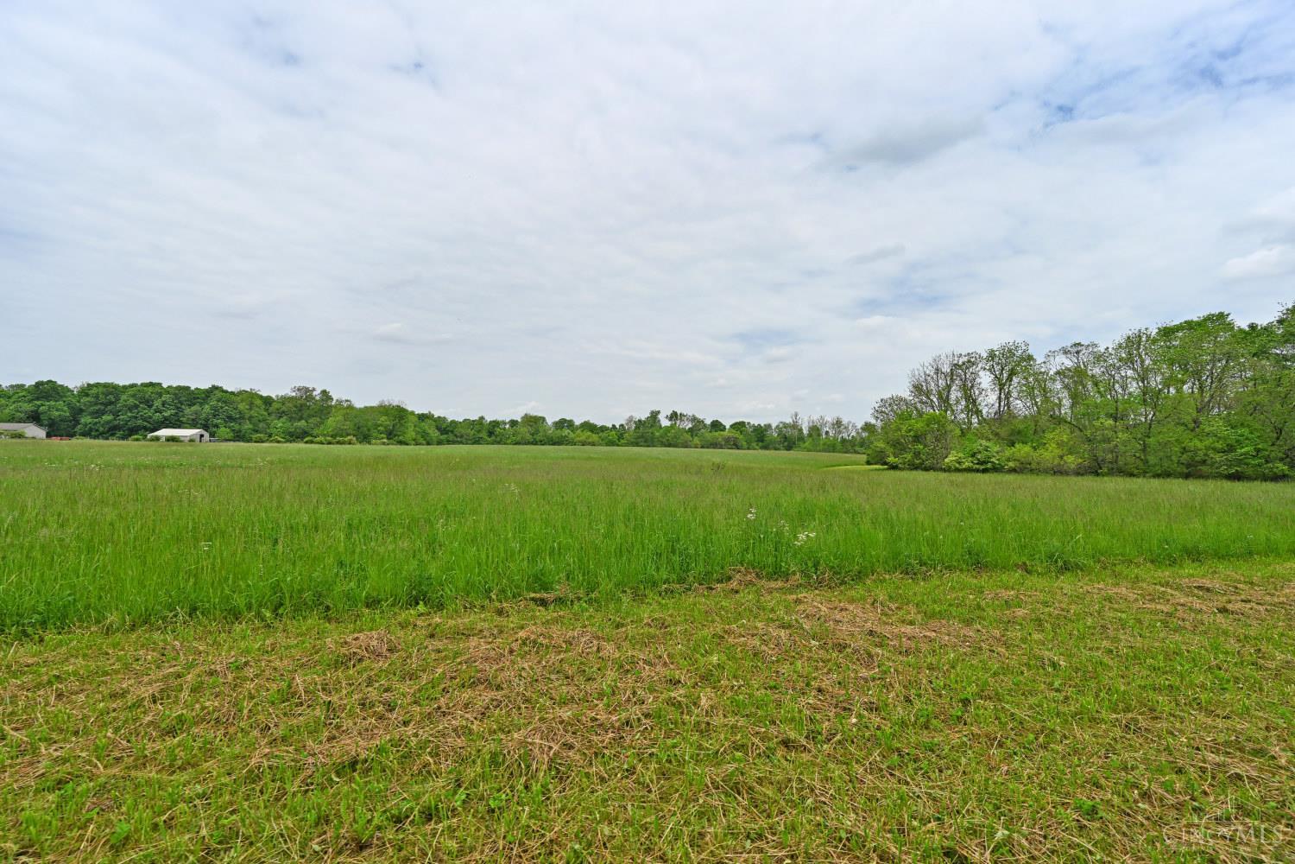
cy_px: 432
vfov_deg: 81.2
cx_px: 648
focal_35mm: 14
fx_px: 504
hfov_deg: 104.3
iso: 100
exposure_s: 1/500
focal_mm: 14
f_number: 8
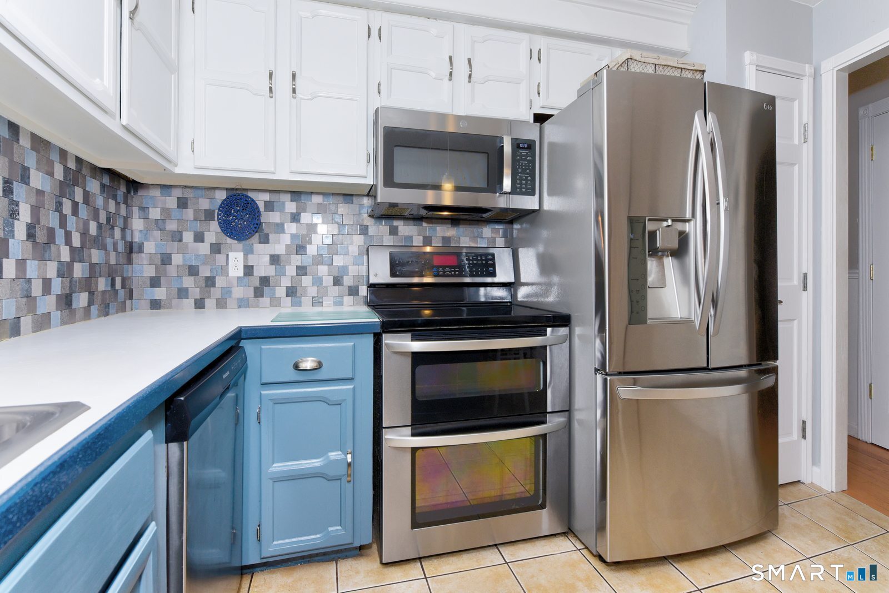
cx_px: 444
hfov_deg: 96.7
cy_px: 296
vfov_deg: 73.8
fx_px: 395
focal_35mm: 16
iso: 400
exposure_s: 1/125
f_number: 8
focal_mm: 16
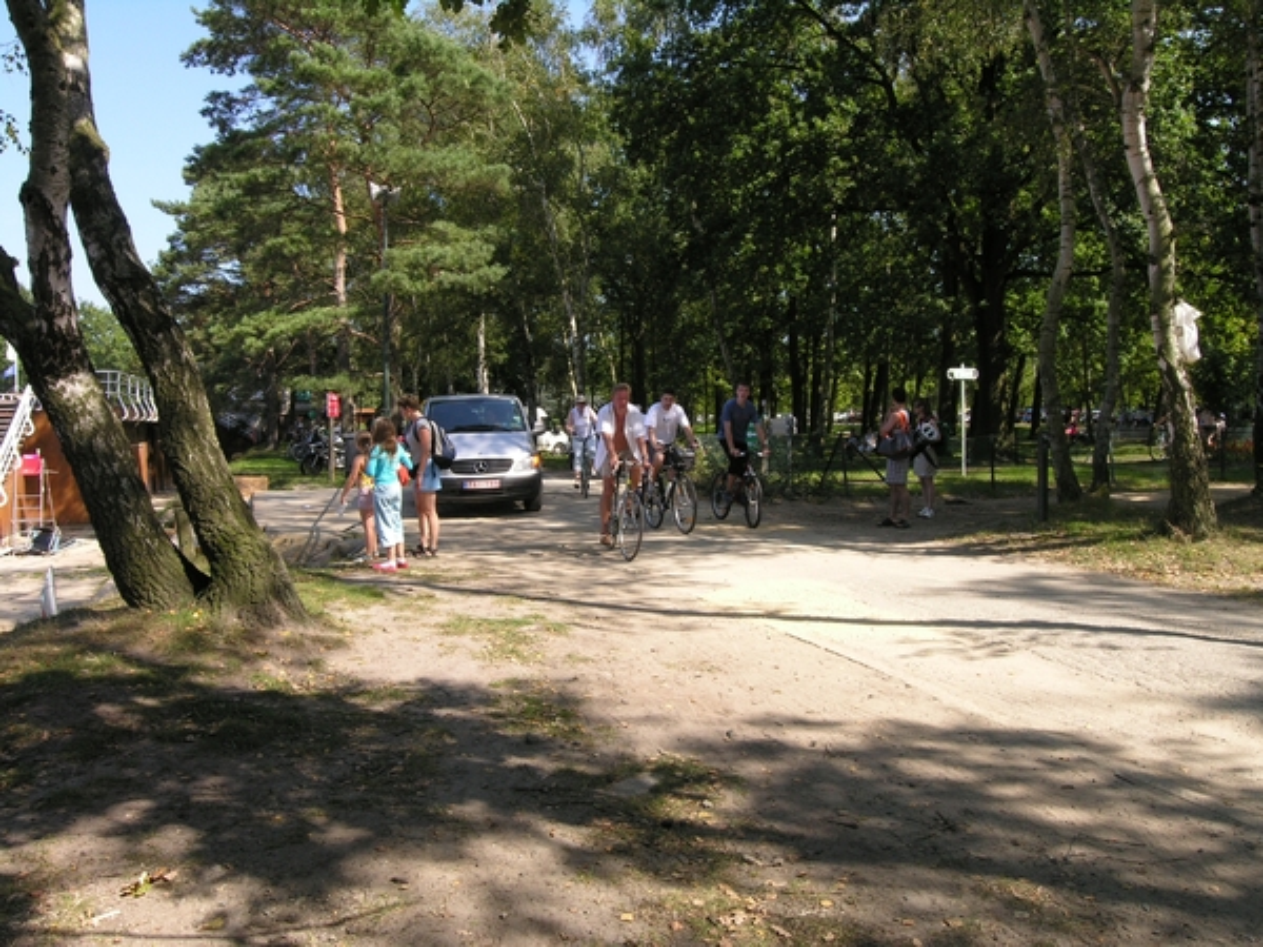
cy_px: 474
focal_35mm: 26
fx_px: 949
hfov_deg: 67.3
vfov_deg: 53.1
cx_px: 632
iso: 100
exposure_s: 1/197
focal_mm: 6.5
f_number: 5.9
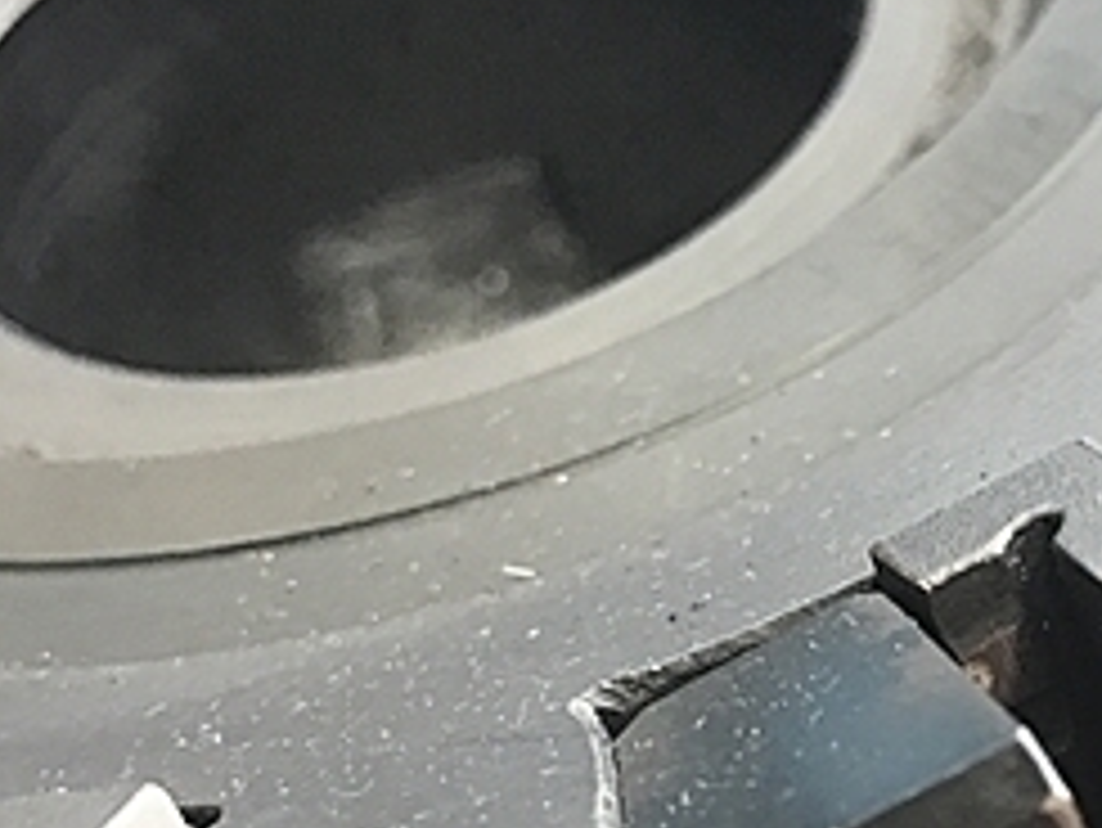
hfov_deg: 25.1
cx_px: 1147
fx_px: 2325
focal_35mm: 73
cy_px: 756
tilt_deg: -50.3
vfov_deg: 19.8
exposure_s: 1/20
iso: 40
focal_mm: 3.99
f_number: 1.8
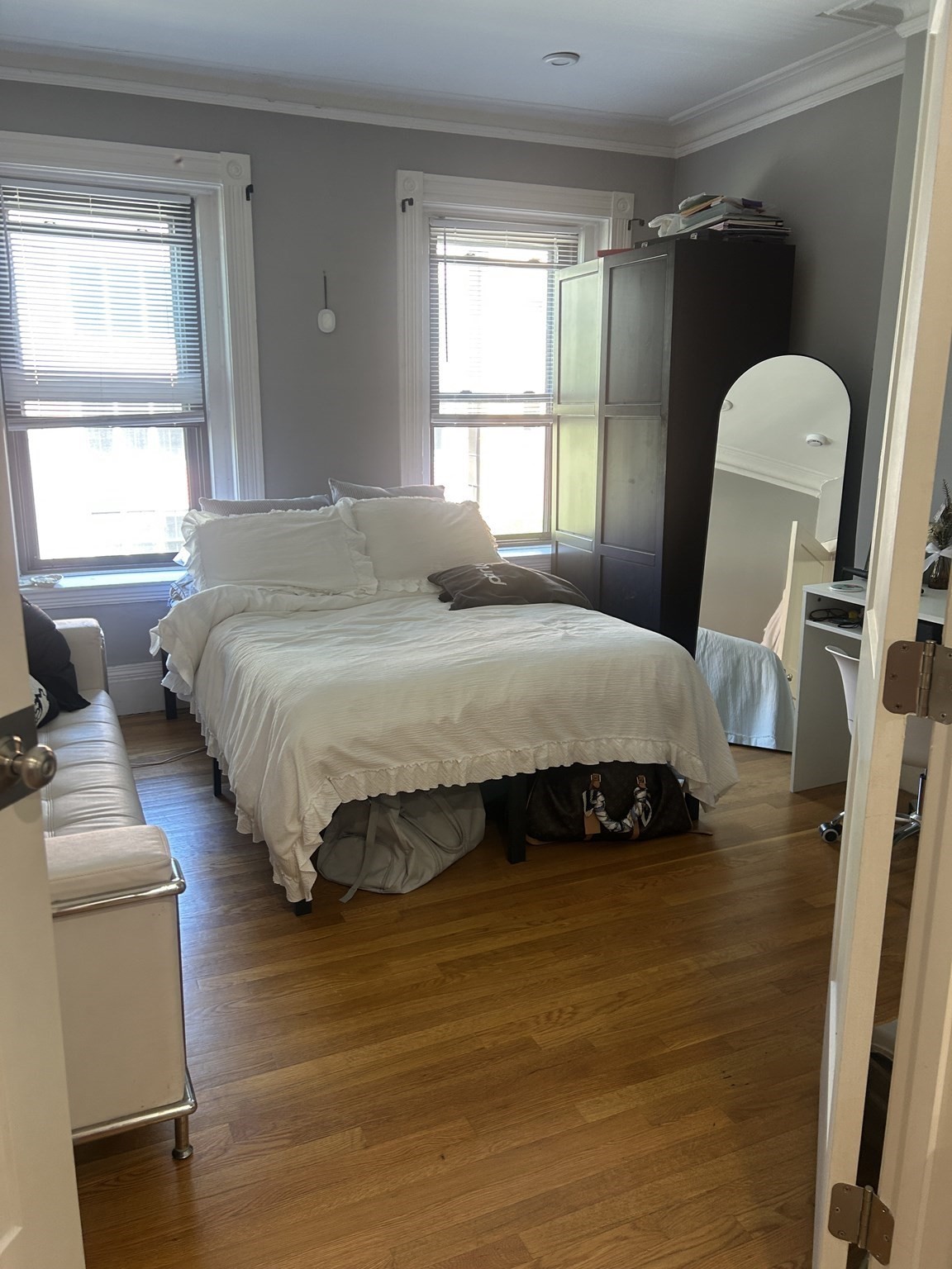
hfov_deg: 53.1
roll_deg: -1.0
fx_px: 953
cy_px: 634
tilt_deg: -12.8
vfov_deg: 67.3
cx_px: 476
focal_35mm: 26
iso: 100
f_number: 1.5
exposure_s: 1/63
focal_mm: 5.7
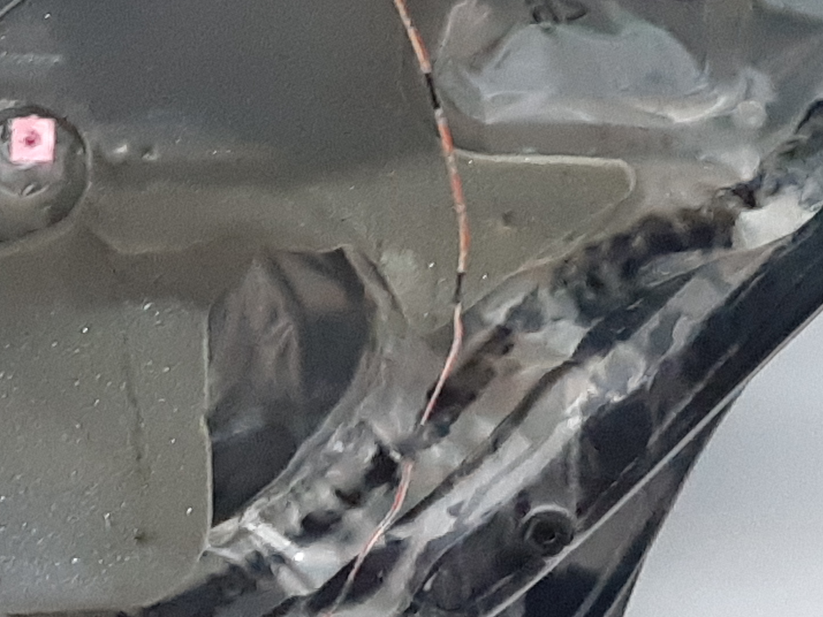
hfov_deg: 18.1
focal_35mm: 107
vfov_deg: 13.1
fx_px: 2544
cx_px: 98
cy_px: -283
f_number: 1.7
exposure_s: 1/20
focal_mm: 3.93
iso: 500
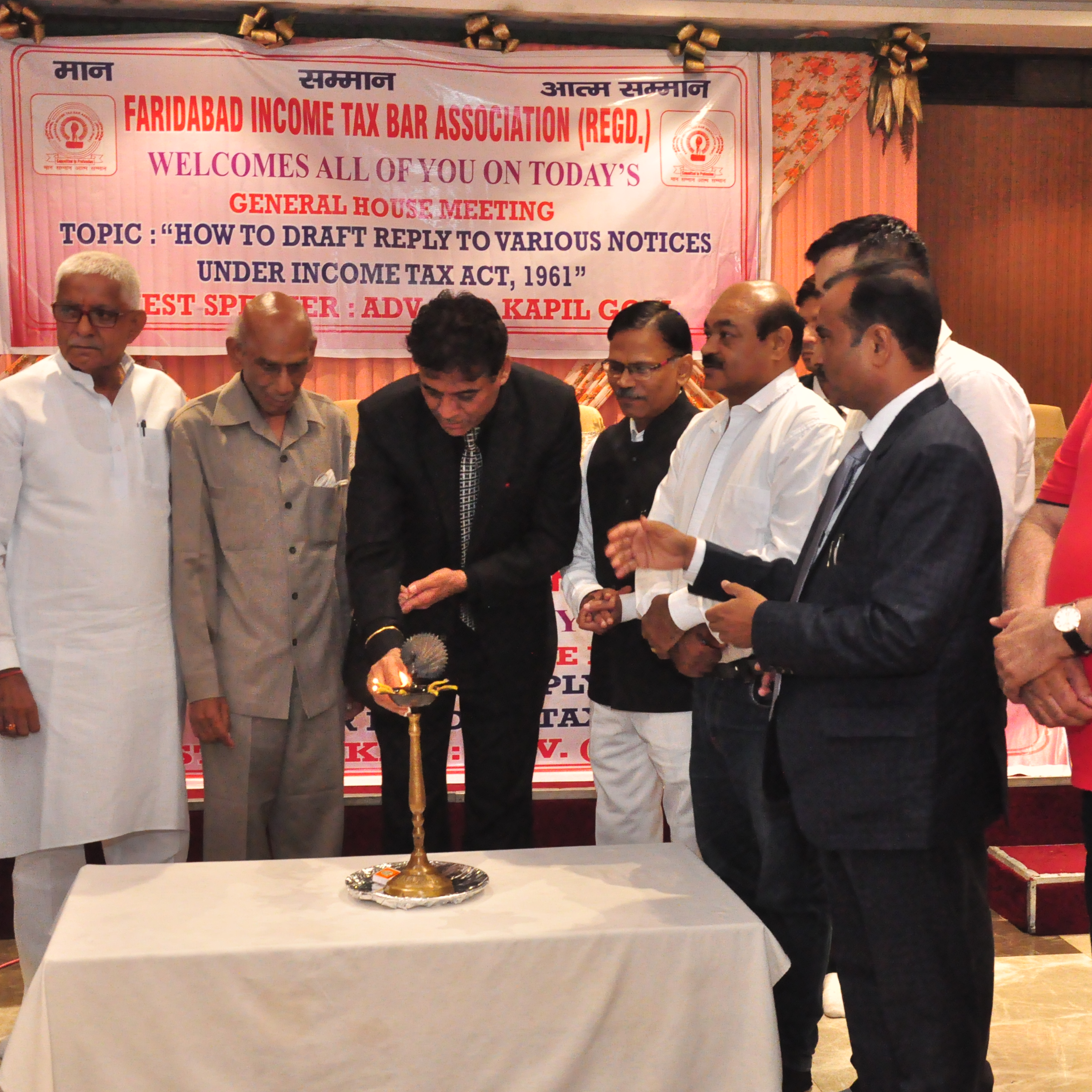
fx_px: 1785
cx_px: 568
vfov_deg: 34.0
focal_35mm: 50
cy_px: 547
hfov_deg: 34.0
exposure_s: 1/100
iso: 3200
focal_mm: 26
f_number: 5.6
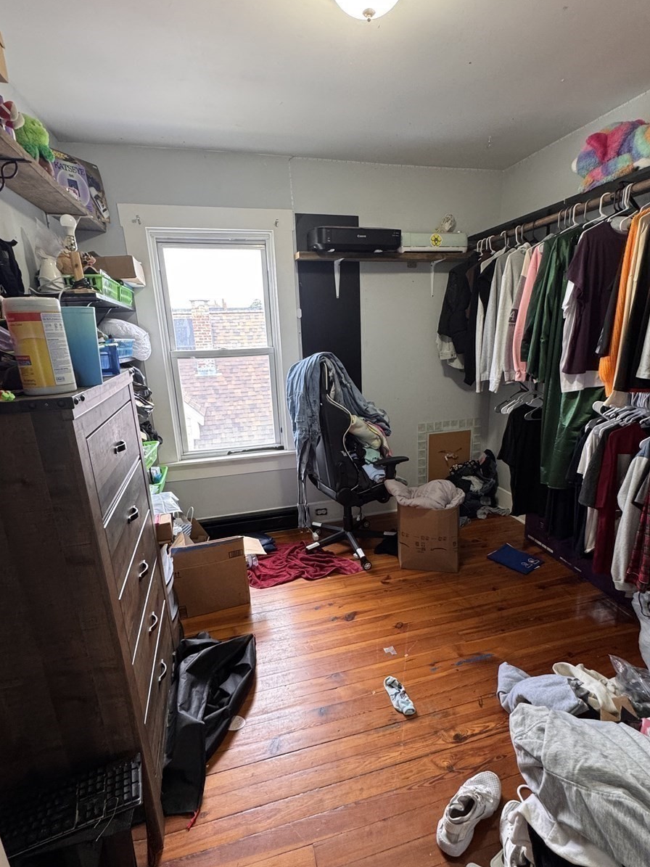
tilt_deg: -15.2
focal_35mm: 18
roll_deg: +2.5
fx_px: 451
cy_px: 461
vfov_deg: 87.7
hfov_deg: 71.5
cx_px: 348
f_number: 2.2
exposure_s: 1/60
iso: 200
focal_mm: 2.22
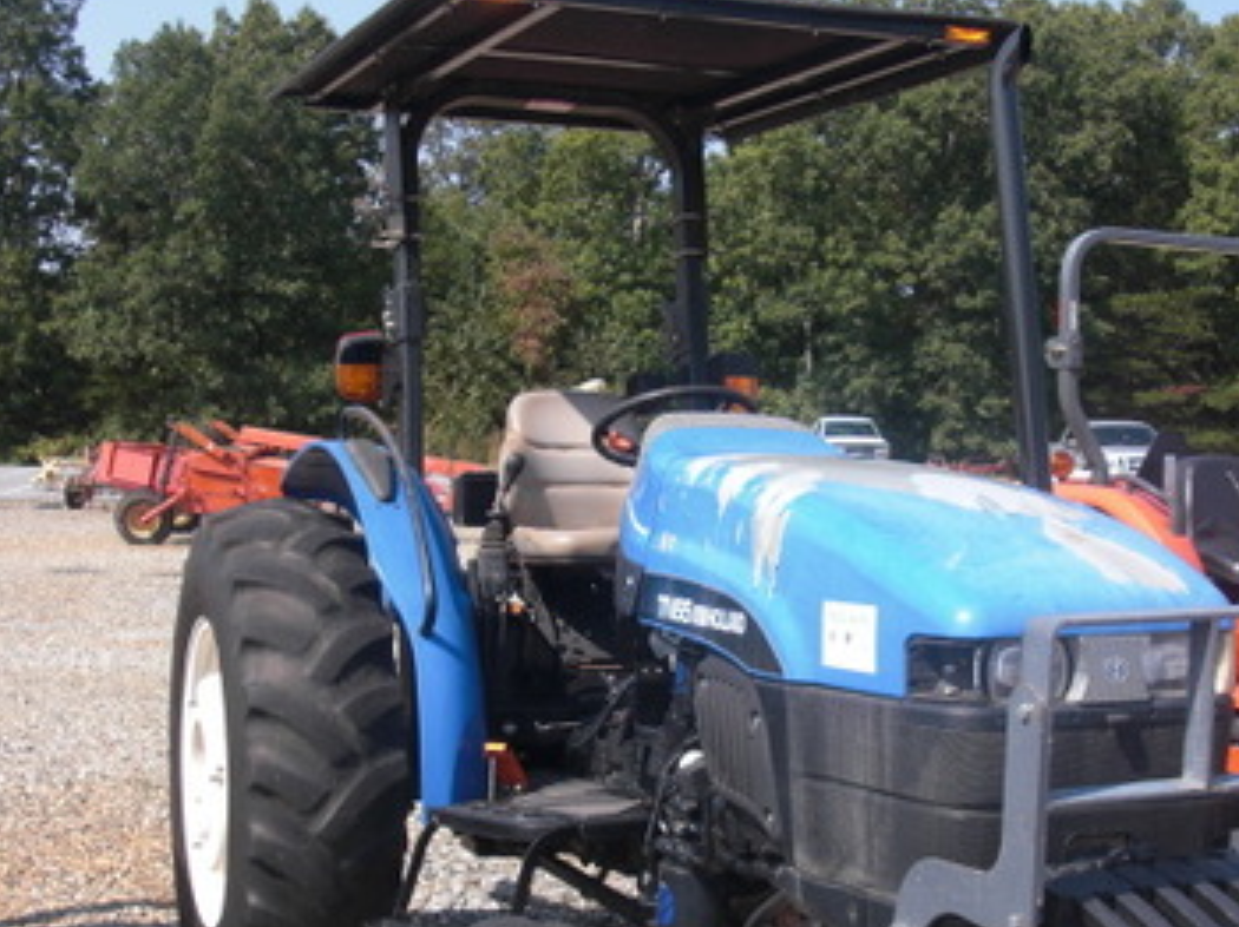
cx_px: 676
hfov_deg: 34.3
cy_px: 587
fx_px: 2003
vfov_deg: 26.0
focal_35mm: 56
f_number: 2.8
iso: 50
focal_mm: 6.3
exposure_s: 1/640
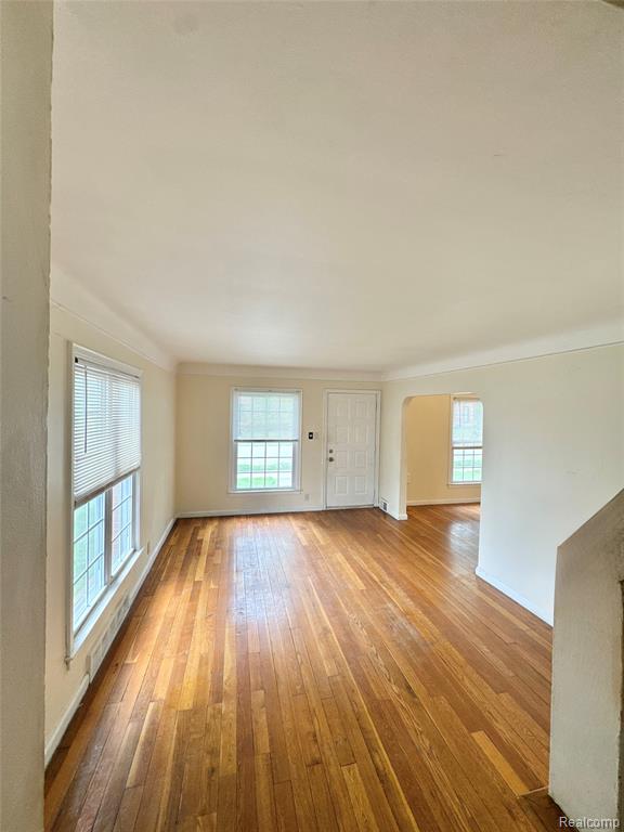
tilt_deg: -1.1
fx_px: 336
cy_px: 416
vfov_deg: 102.1
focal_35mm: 14
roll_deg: -0.8
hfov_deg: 85.7
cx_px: 312
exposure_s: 1/120
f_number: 2.2
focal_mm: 2.22
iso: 160
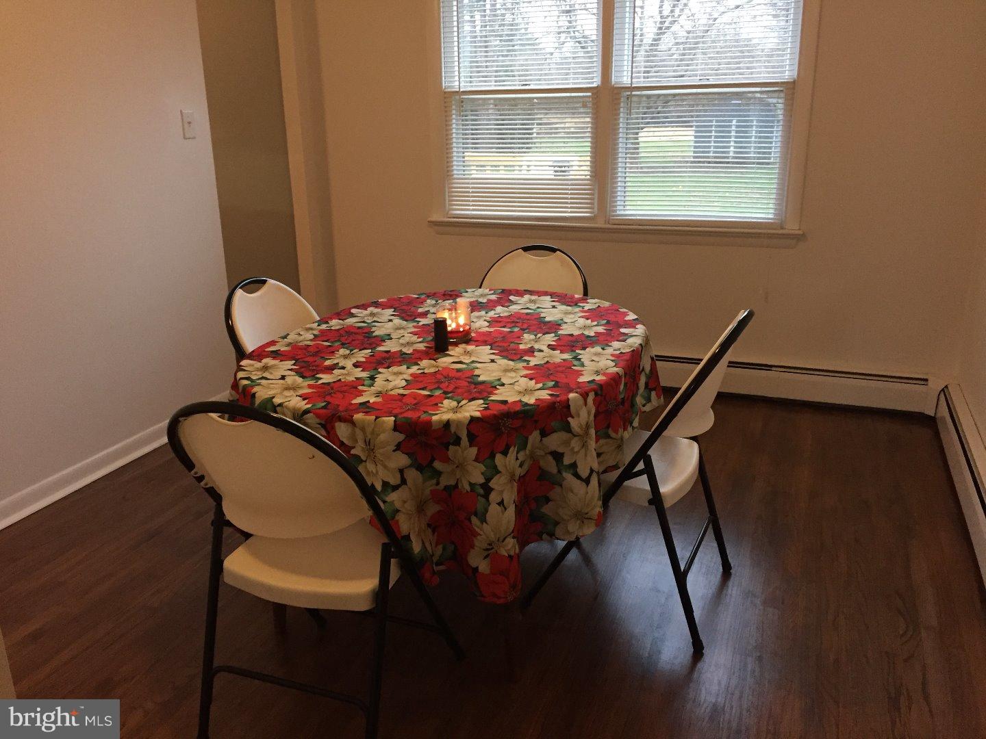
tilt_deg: -18.4
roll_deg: +2.4
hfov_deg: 61.7
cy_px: 370
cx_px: 493
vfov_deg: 48.2
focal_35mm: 29
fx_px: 826
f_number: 2.2
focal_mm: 4.15
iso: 200
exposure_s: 1/30
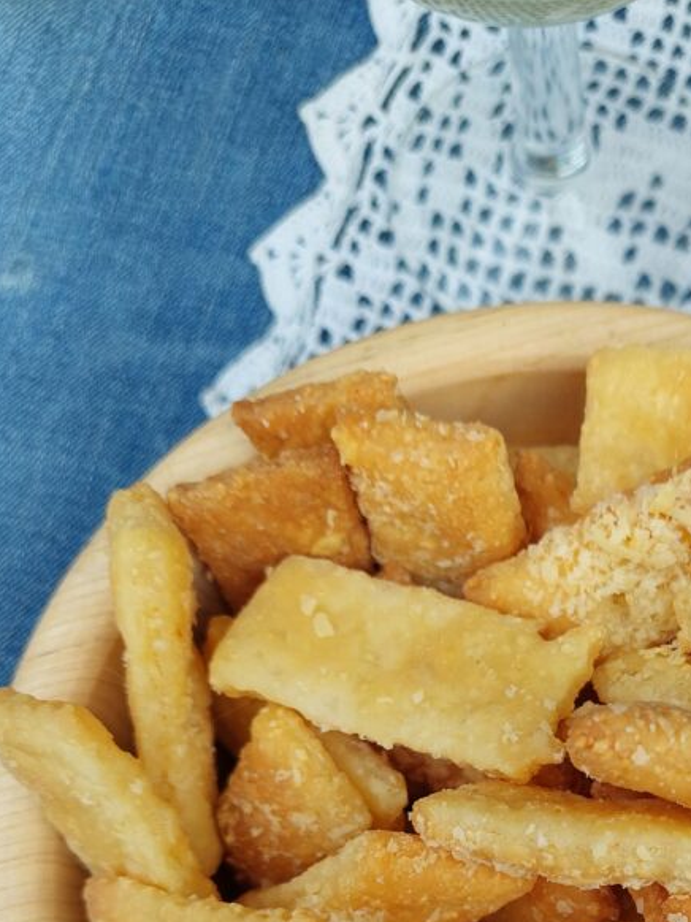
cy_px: 808
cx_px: 574
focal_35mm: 44
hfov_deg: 31.8
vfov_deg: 40.2
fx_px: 1172
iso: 40
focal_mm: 5.23
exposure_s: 1/174
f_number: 1.8
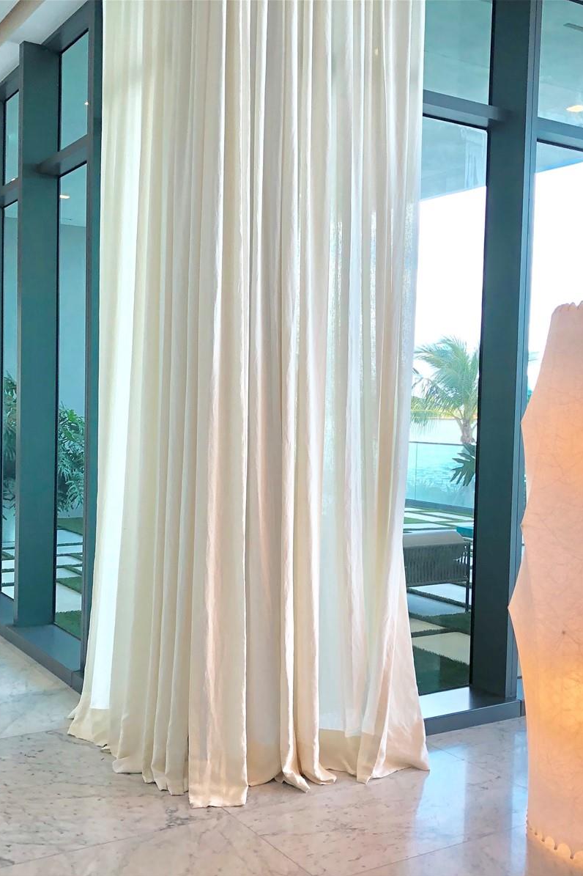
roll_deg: +1.1
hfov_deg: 34.0
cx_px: 223
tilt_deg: -1.6
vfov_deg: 49.6
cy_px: 439
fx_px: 948
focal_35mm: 39
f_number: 1.8
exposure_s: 1/120
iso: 32
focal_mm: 4
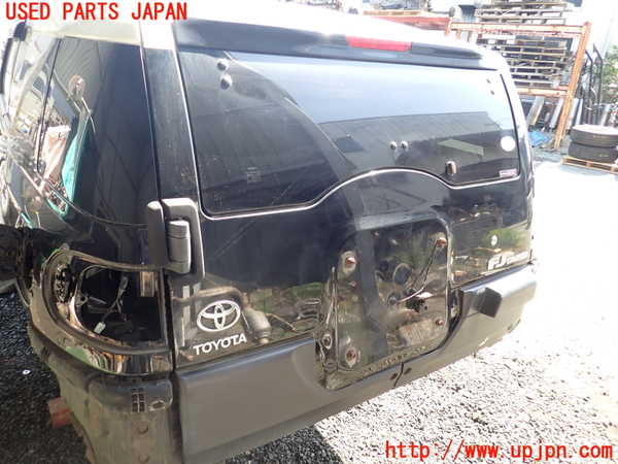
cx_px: 309
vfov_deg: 54.9
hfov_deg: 69.4
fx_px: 446
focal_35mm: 25
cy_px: 232
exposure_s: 1/160
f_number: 2
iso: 100
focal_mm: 4.5
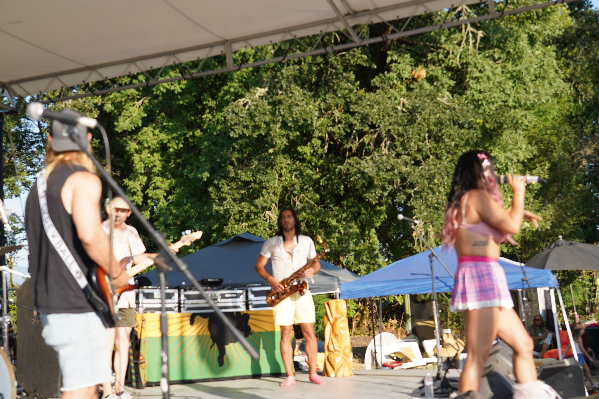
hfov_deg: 37.3
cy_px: 229
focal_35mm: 53
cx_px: 226
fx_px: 882
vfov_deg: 25.5
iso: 100
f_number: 5
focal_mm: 42
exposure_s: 1/250
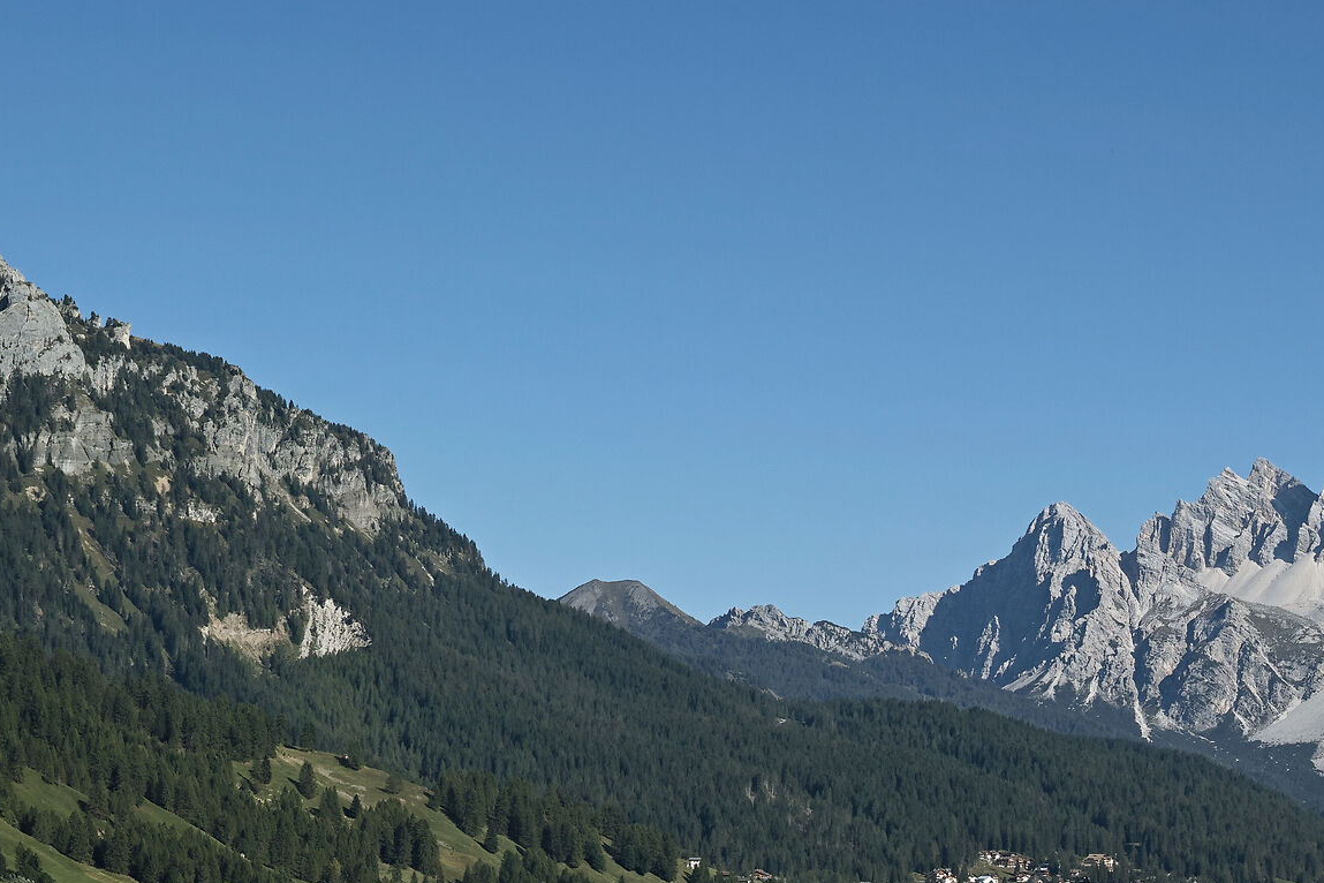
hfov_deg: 21.6
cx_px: 815
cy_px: 906
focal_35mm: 94
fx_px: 3457
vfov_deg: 14.3
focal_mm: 30
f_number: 5.6
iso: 100
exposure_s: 1/400
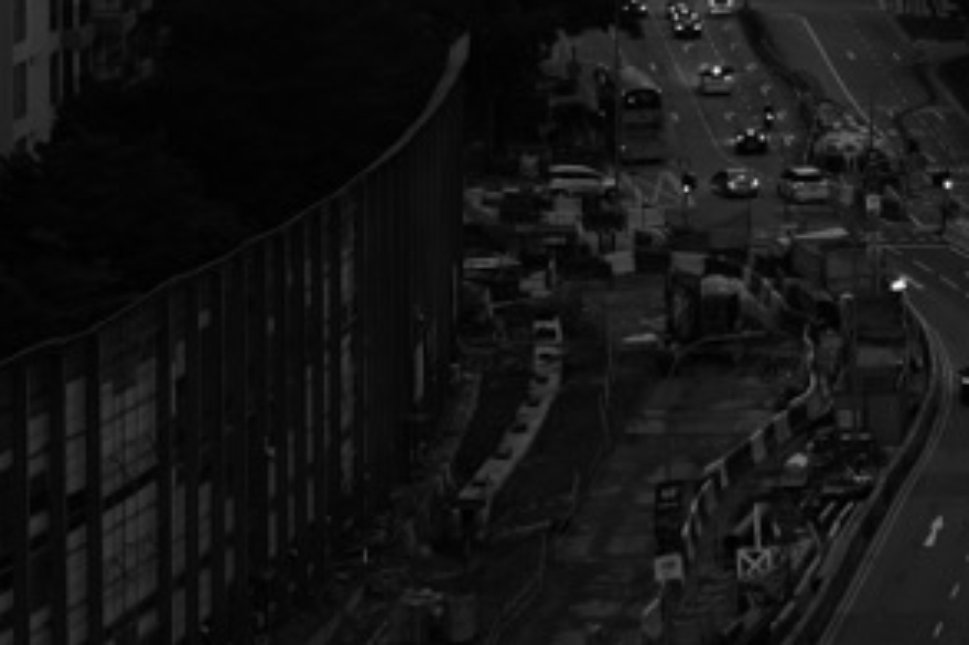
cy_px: -139
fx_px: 5057
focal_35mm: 188
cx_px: 1204
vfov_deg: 7.2
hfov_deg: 10.7
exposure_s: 1/125
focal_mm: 43
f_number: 2
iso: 160
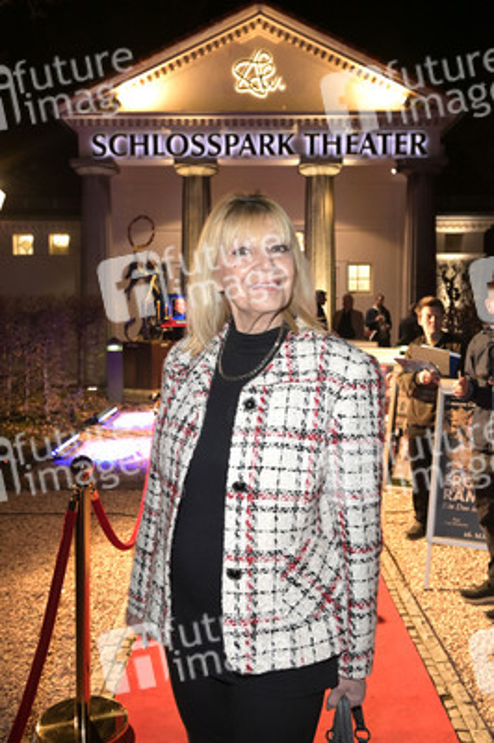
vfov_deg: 58.8
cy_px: 372
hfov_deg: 41.0
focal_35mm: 32
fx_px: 660
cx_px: 247
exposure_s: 1/40
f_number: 6.3
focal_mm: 32
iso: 2500
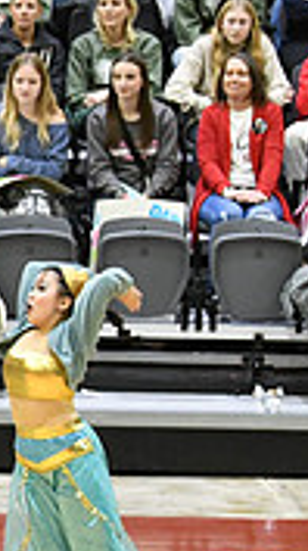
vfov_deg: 5.1
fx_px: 6168
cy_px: 497
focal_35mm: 423
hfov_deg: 2.8
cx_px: -513
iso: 5000
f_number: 4
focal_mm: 82
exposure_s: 1/250
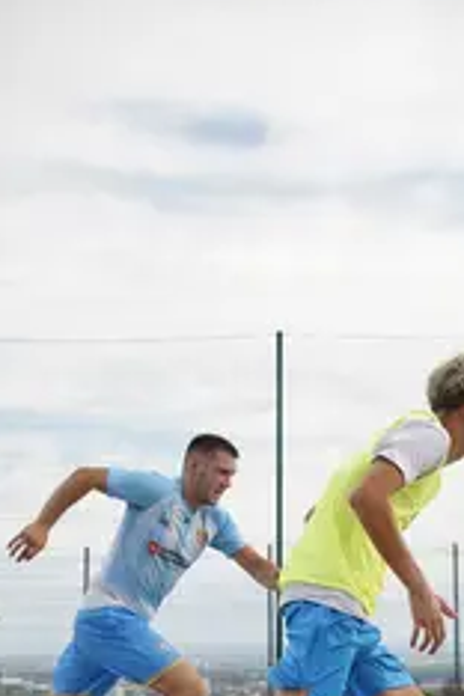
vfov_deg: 23.9
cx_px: 315
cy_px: 523
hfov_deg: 16.2
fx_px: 1624
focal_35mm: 84
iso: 400
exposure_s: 1/1000
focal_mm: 41
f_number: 3.2
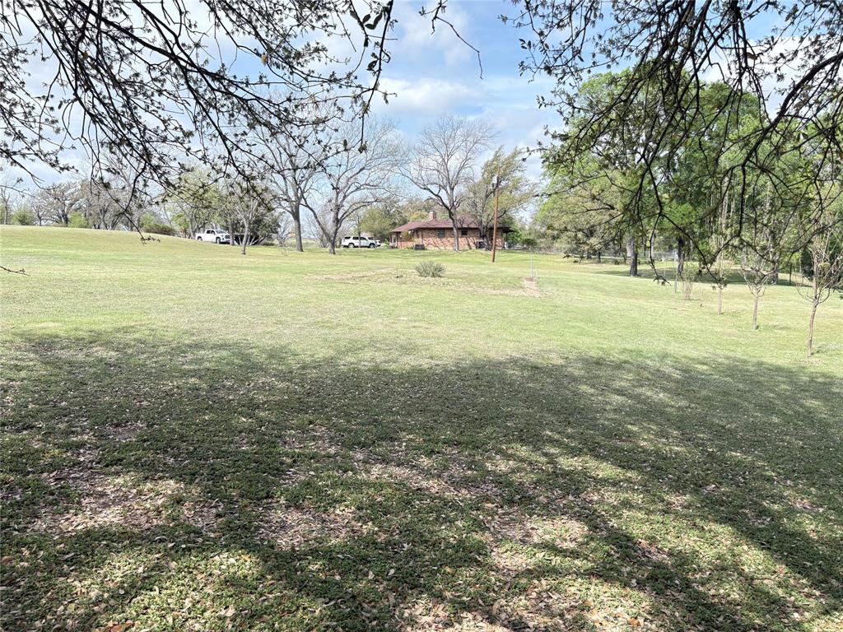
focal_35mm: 26
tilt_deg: -5.3
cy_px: 316
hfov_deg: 67.3
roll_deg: +0.0
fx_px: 633
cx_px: 422
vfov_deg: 53.1
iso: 50
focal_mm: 5.96
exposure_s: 1/1626
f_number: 1.6
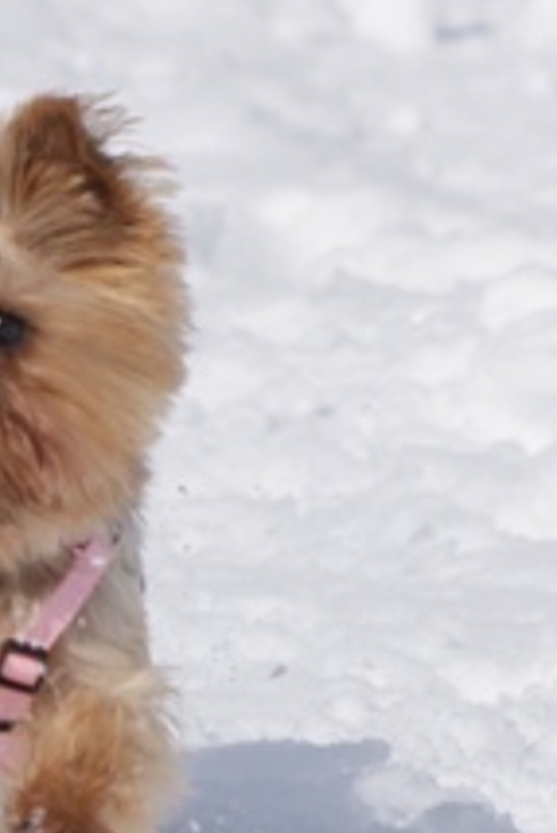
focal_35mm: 705
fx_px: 16334
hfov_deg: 2.0
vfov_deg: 2.9
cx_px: -8
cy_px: 498
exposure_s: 1/1000
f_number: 6.3
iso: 100
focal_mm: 210
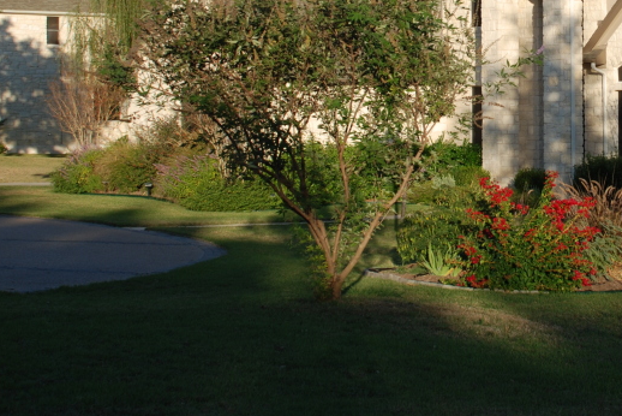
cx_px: 554
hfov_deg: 21.7
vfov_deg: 14.7
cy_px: 46
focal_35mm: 92
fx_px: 1590
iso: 100
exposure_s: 1/200
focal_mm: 31
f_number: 7.1
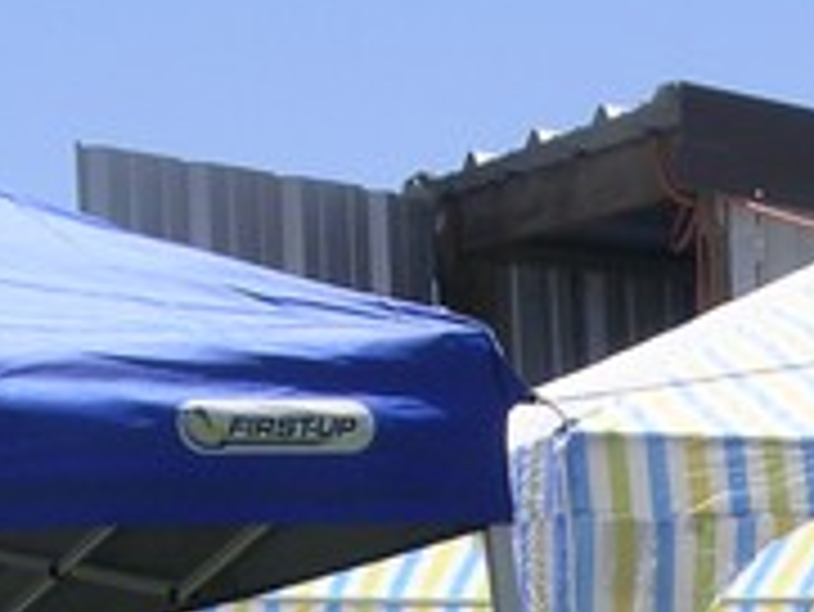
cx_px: 908
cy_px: 1017
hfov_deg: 10.4
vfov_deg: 7.8
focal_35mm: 187
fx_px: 4400
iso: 50
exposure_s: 1/191
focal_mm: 11.1
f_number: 7.9
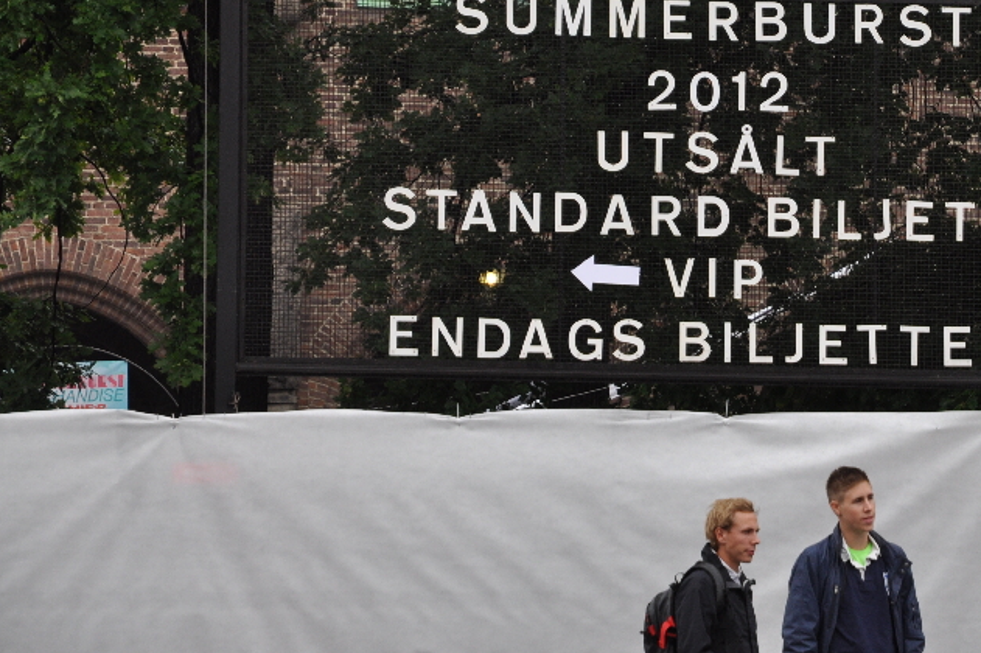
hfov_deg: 9.9
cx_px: 779
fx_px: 5632
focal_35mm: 207
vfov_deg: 6.6
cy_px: 129
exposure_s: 1/320
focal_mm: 85
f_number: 5.6
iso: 400
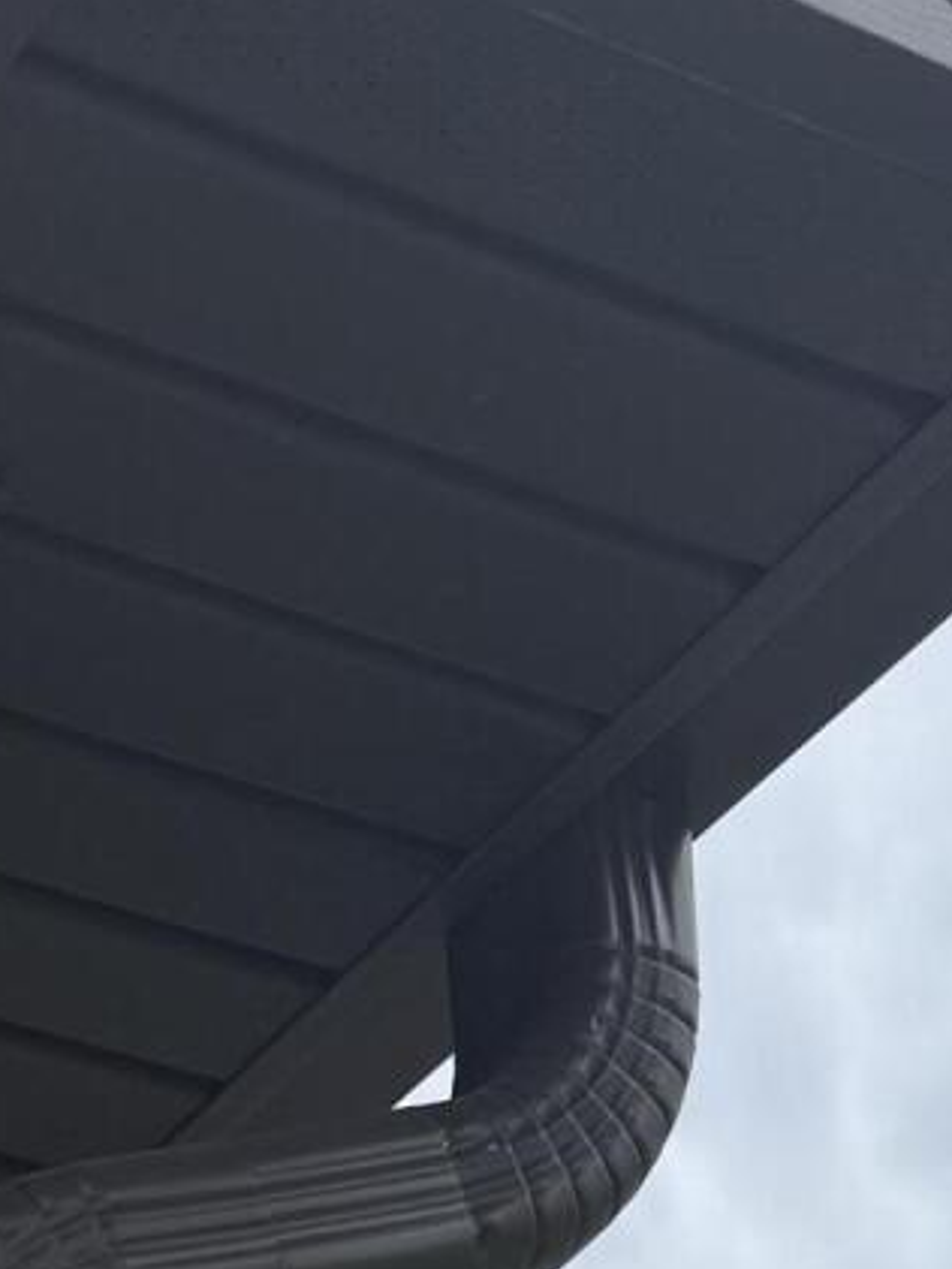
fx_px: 4178
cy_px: 2710
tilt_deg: +10.1
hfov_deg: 12.8
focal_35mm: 114
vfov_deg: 13.9
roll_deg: -0.3
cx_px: -96
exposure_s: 1/2611
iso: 80
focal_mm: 6.76
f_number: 1.78
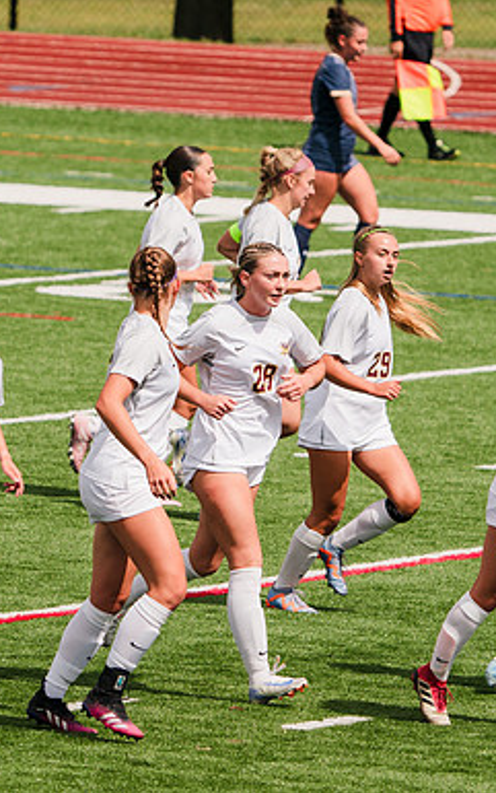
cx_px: 203
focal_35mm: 625
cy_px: 358
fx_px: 13502
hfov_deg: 2.1
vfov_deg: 3.4
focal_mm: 309
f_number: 6.3
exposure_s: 1/1600
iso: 160
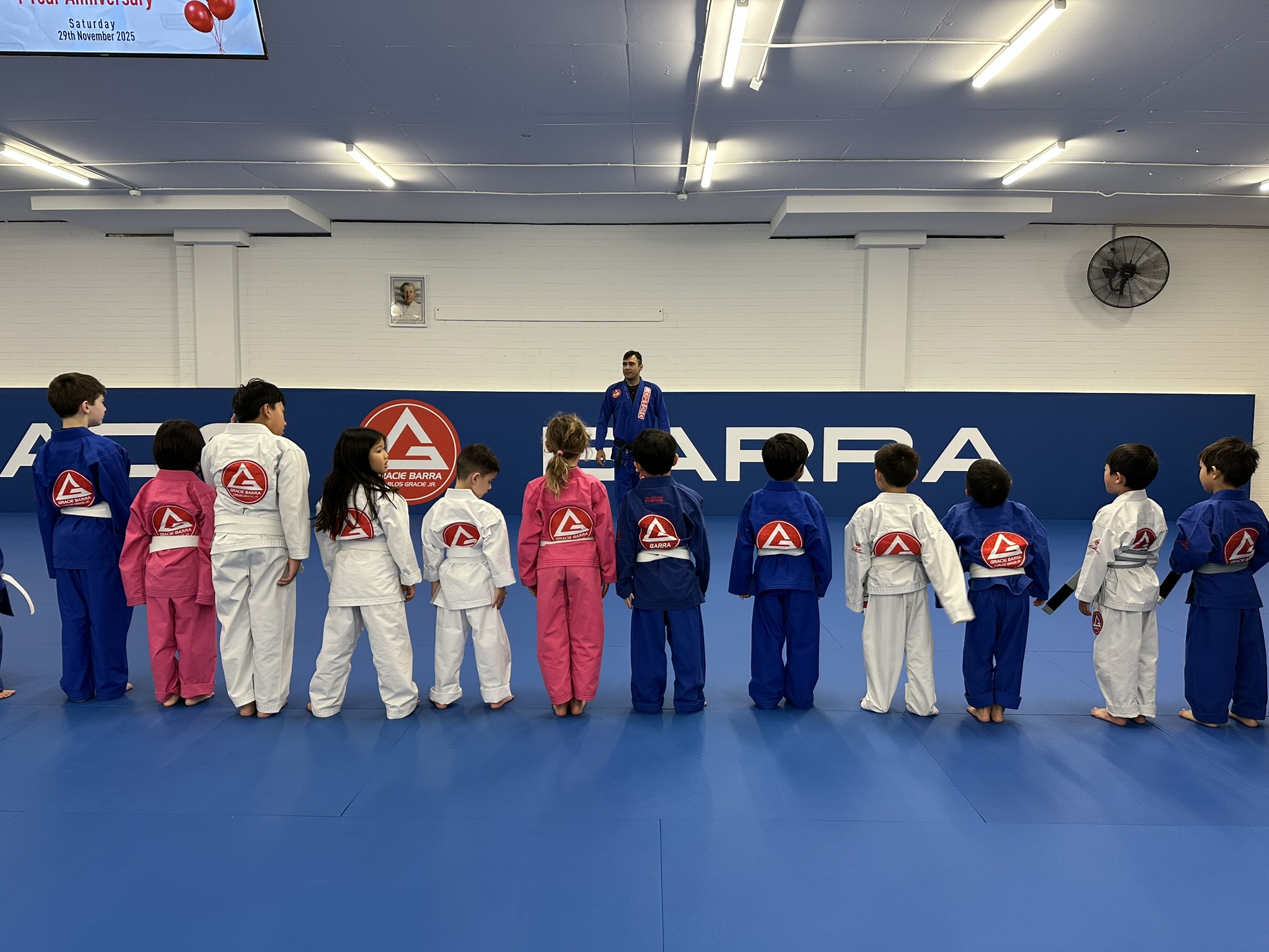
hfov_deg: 71.6
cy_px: 476
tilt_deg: -5.2
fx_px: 880
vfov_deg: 56.8
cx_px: 634
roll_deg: +0.0
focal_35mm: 24
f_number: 1.78
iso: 160
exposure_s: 1/100
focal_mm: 6.86
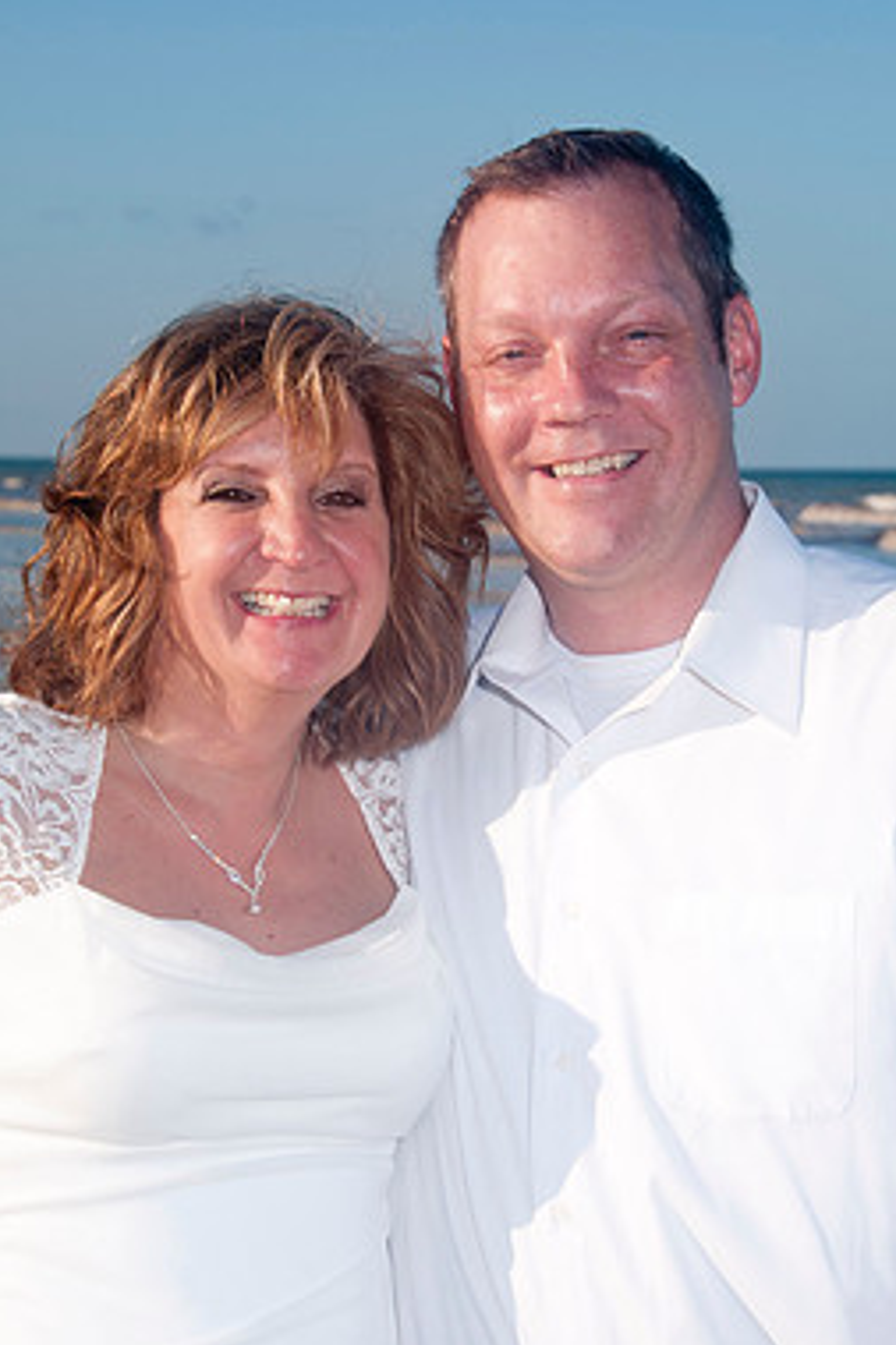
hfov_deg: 12.4
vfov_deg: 18.6
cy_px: 708
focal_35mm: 110
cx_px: 466
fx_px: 4110
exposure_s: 1/250
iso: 100
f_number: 11
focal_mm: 62
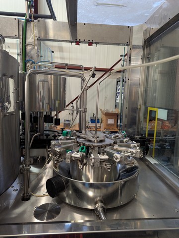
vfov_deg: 71.5
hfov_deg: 56.9
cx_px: 90
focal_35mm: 24
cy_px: 119
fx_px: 165
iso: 287
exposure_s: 1/37.4
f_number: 1.85
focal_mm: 6.81
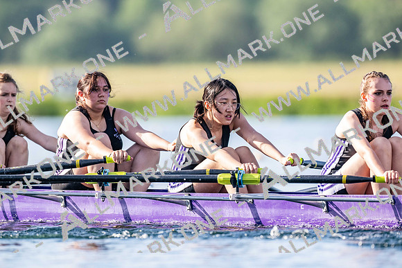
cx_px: 201
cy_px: 134
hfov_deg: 3.4
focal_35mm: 600
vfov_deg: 2.3
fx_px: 6701
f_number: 5.6
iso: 1100
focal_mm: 600
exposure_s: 1/2500
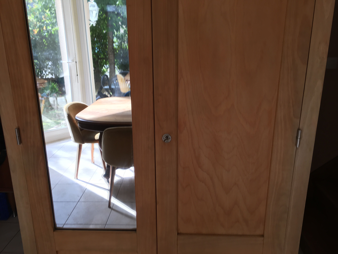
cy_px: 127
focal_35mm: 29
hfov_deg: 61.7
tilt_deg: -16.1
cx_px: 169
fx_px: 283
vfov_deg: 48.2
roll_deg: +0.6
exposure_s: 1/116
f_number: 2.2
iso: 25
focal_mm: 4.15
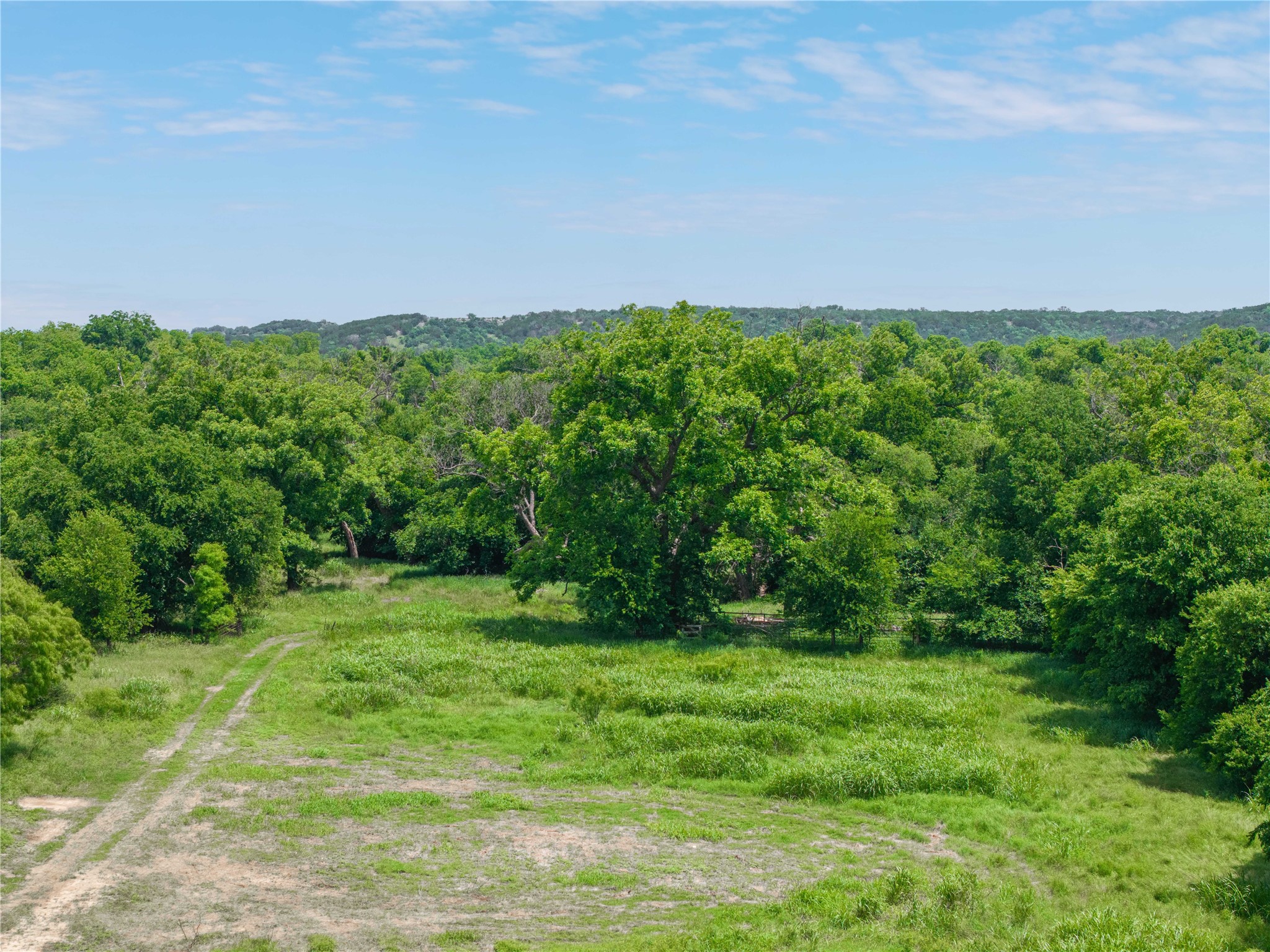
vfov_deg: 21.0
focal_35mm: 70
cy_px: 476
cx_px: 635
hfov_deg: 27.8
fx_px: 2568
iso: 110
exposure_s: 1/1250
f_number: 2.8
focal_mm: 19.35
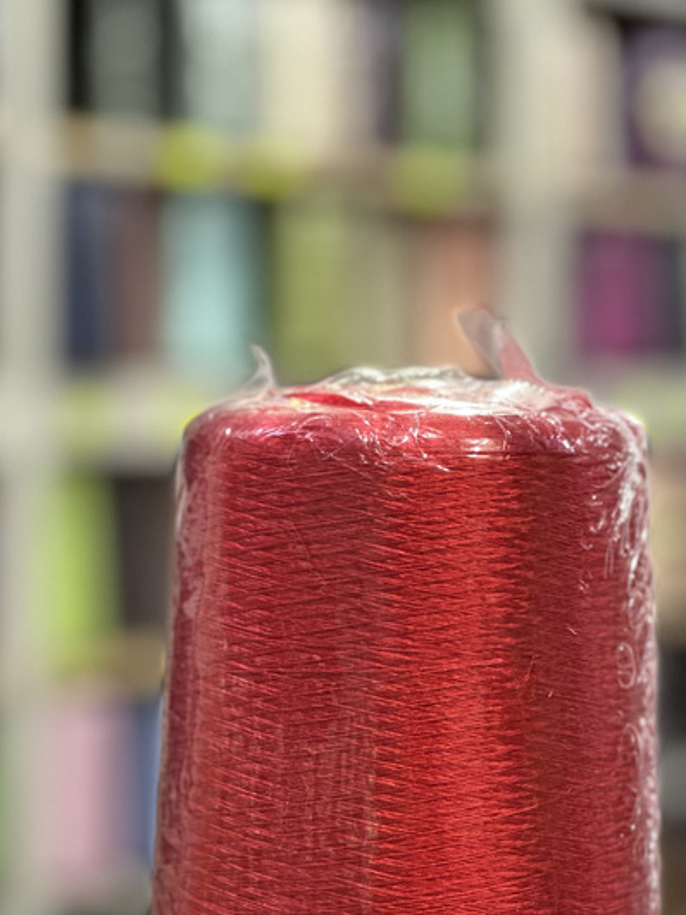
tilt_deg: -3.3
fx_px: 3066
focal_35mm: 116
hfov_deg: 12.8
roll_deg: -0.5
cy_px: 632
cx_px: 393
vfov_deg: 16.9
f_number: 2.8
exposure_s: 1/33
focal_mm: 9
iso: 250
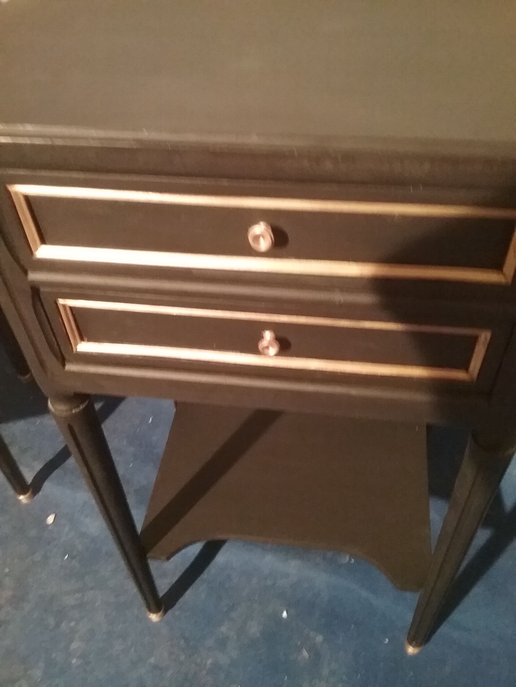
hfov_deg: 45.4
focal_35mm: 31
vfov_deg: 58.4
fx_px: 616
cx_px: 258
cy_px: 344
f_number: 2.2
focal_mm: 3.3
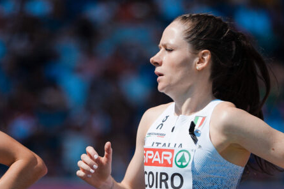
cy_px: 182
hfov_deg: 6.7
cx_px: 133
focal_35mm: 310
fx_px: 2444
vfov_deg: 4.4
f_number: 2
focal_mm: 138
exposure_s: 1/6400
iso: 100
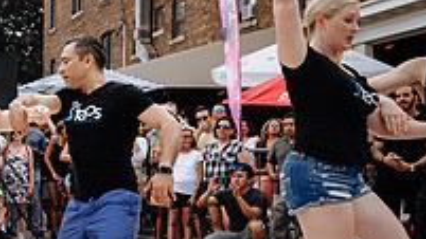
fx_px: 870
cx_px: -127
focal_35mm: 77
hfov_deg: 24.1
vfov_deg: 15.6
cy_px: 164
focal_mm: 17
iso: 100
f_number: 4
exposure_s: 1/1250
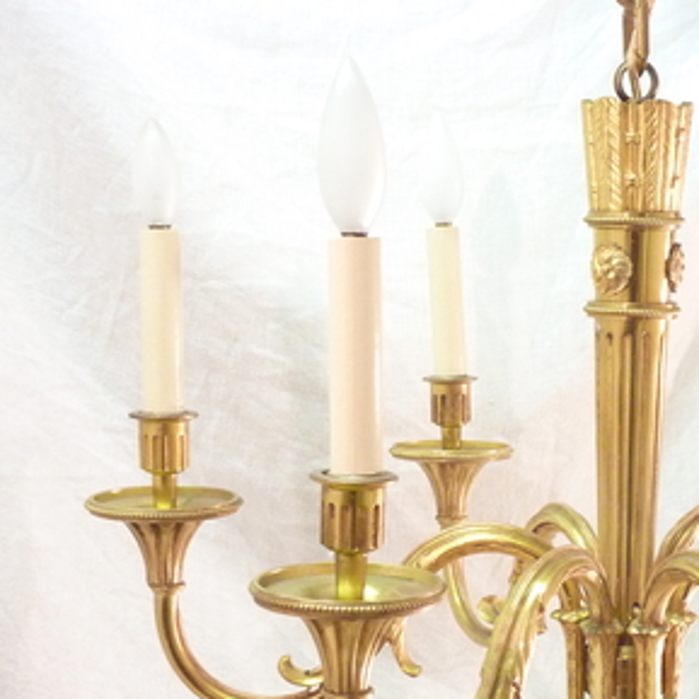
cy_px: 486
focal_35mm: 77
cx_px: 573
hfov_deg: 22.1
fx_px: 1759
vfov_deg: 22.3
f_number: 3.7
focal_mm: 6.9
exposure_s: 1/15
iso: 400
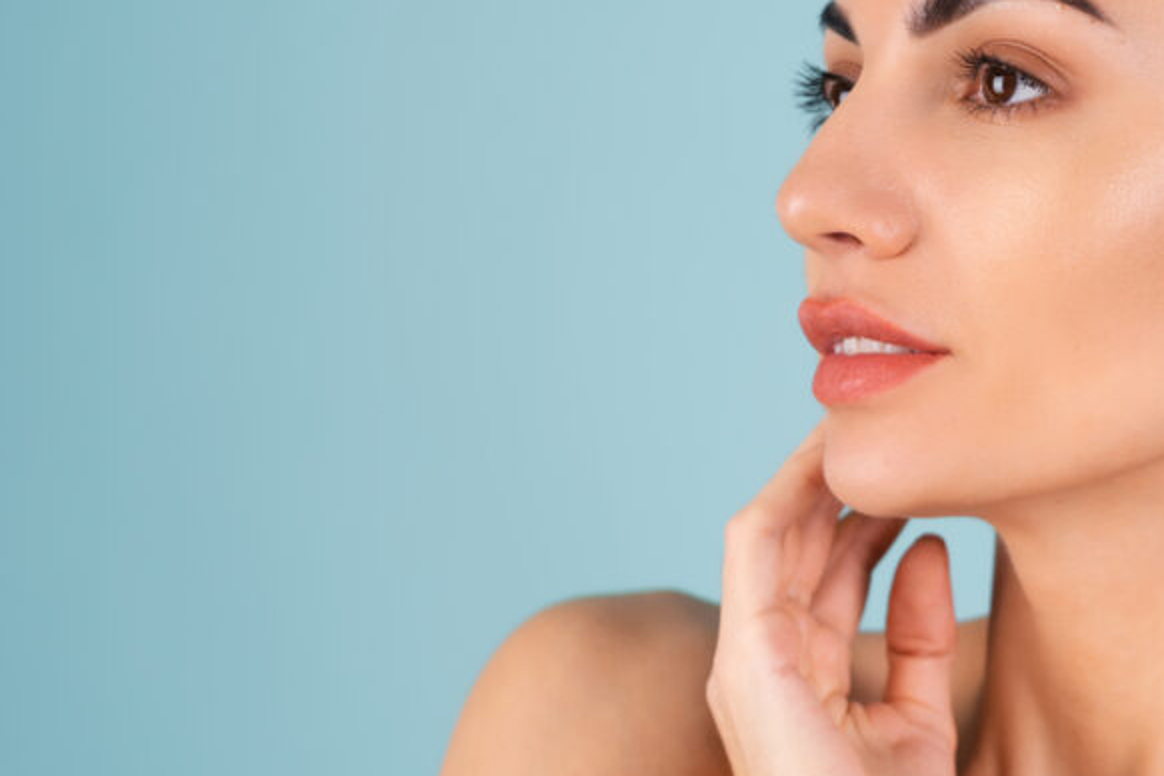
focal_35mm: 88
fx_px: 2845
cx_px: 864
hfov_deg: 22.9
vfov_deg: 15.5
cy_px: 313
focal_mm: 50
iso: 100
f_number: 3.5
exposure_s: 1/125
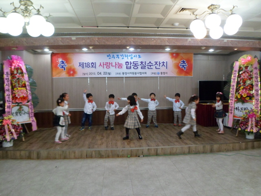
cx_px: 130
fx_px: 204
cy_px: 98
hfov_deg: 65.3
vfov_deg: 51.4
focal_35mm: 27
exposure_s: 1/45
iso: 400
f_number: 3.3
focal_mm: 4.9
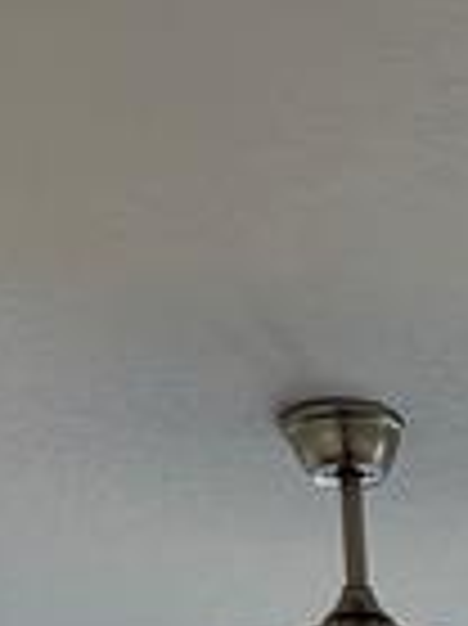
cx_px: 1062
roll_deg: +2.8
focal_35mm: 133
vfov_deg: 11.5
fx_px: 2401
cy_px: 1617
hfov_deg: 10.0
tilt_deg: -4.9
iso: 80
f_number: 1.78
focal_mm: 6.86
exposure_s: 1/127
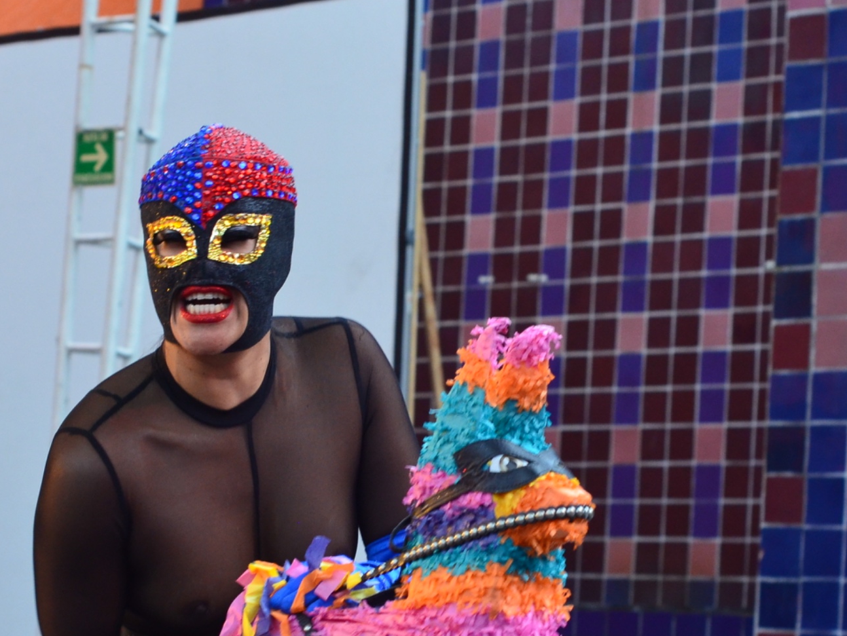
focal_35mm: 139
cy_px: 402
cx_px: 385
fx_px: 3402
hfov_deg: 14.2
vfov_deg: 10.7
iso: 1250
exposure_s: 1/160
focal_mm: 50
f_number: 4.5
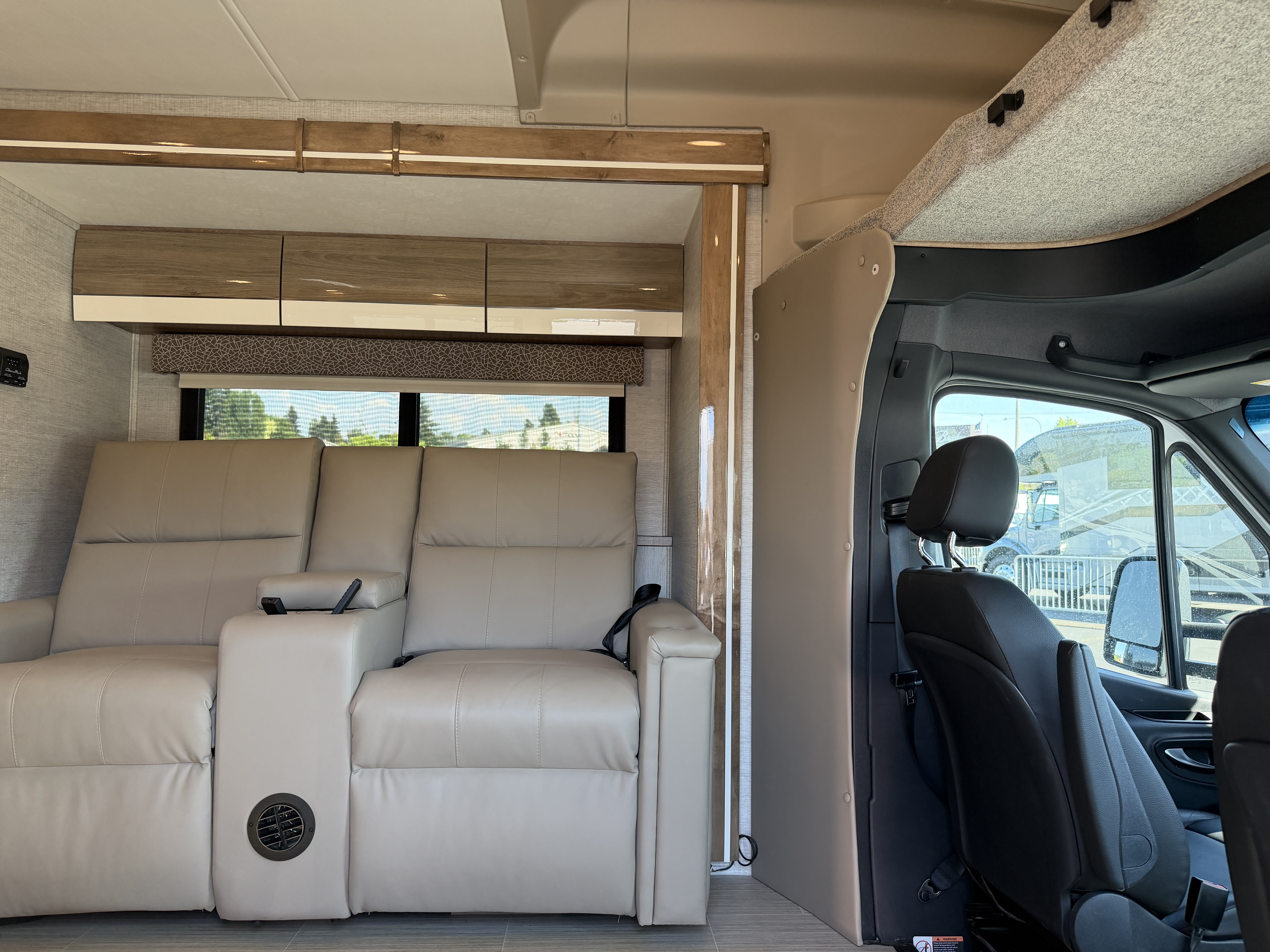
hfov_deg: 71.6
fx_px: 881
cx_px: 635
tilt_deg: +0.7
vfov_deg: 56.8
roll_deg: +0.2
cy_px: 476
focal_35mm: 24
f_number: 1.78
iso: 160
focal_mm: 6.76
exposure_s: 1/225
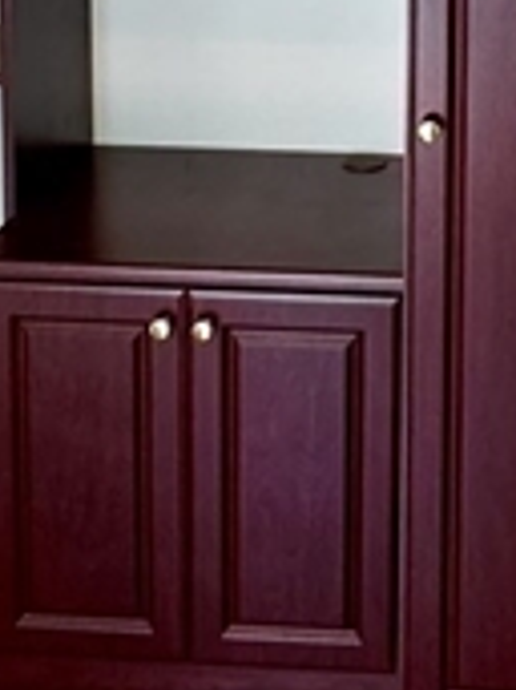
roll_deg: -0.9
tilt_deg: -6.0
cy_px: -113
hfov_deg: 22.6
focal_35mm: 63
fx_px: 1254
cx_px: 472
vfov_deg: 27.5
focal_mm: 2.22
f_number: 2.2
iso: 320
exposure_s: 1/120
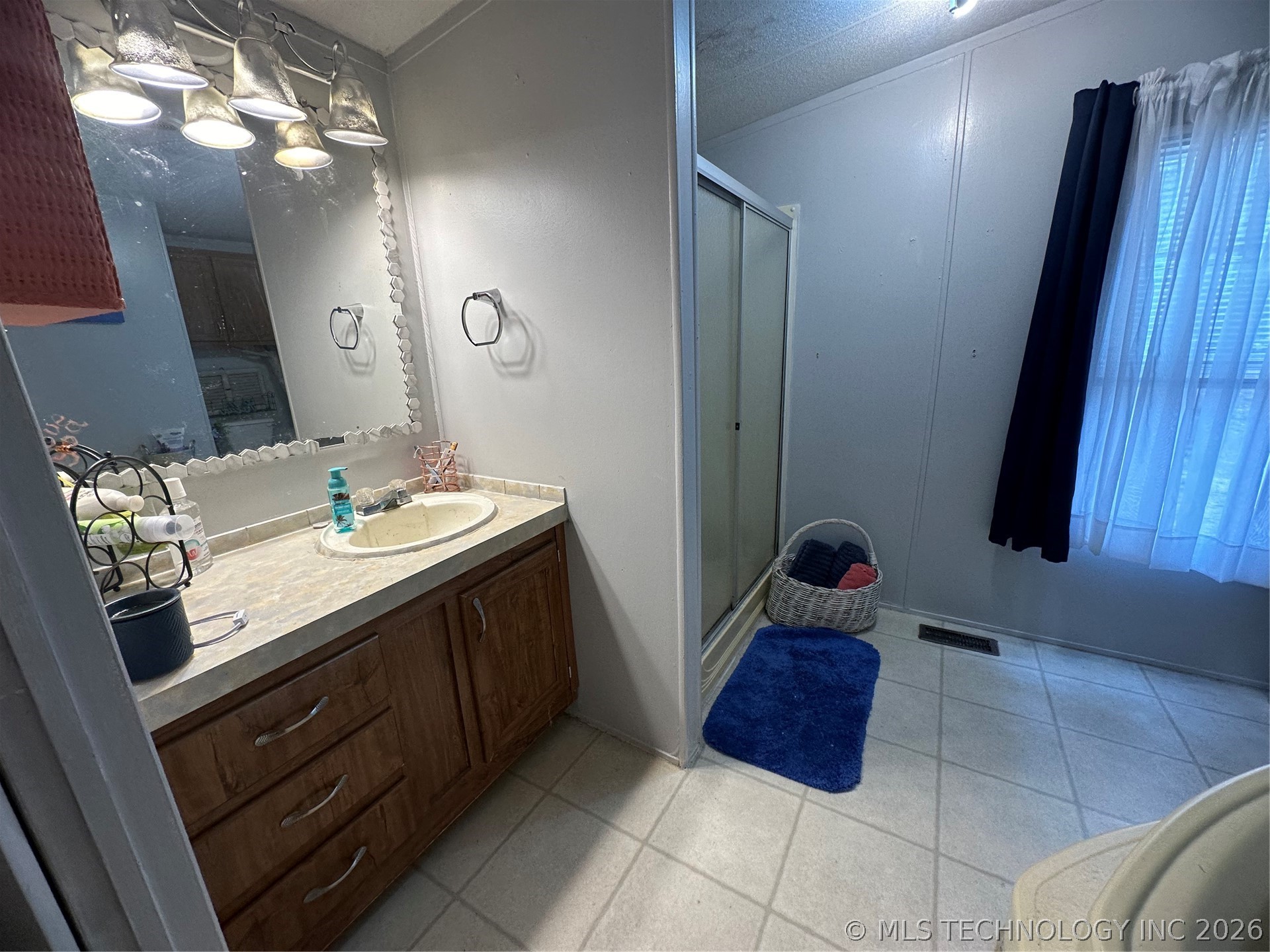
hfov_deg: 102.1
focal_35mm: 14
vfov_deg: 85.7
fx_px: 514
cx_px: 635
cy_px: 476
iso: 125
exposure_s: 1/120
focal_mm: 2.22
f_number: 2.2
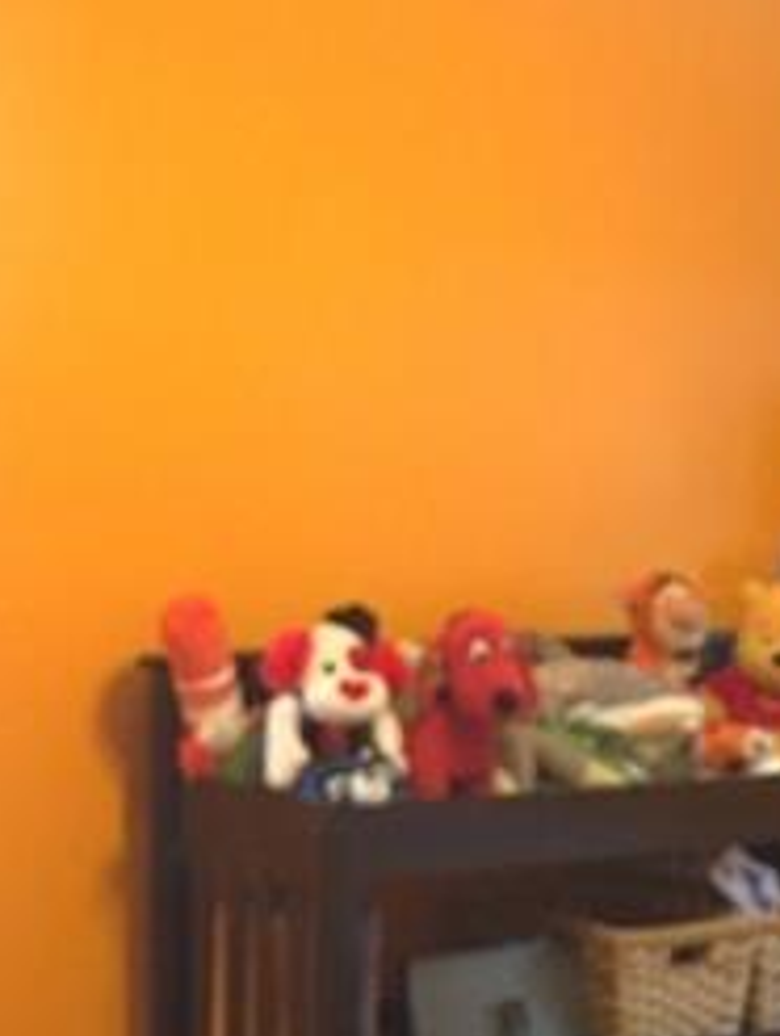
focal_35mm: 90
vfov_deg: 21.5
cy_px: 801
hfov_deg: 16.4
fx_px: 2697
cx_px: 302
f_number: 2.2
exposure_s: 1/30
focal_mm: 4.15
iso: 125
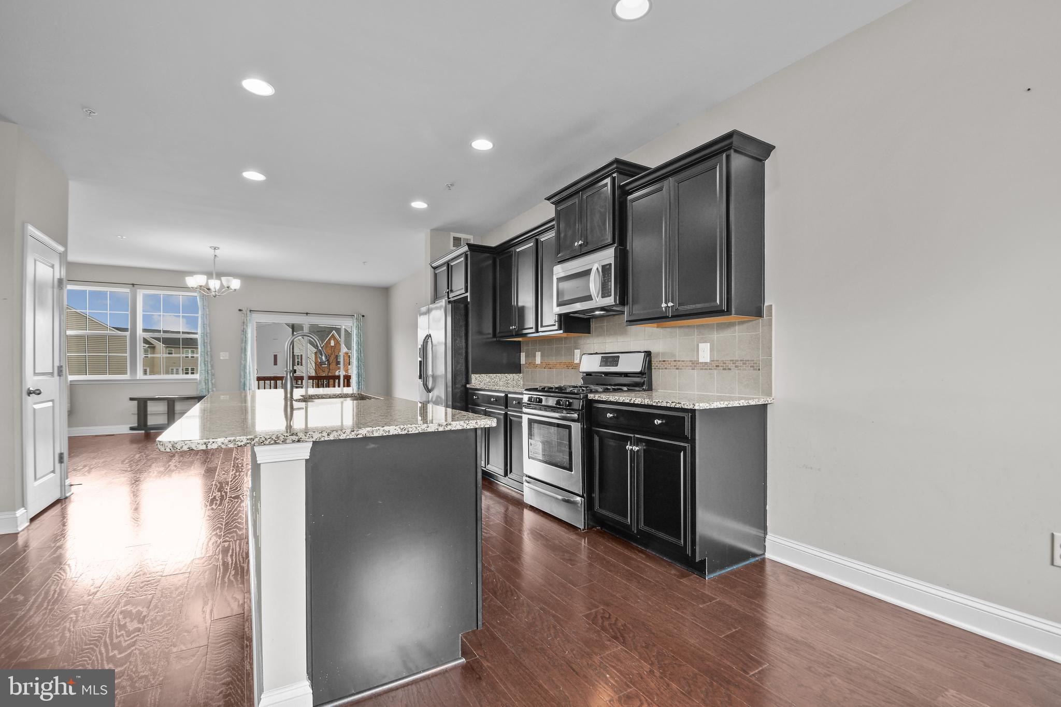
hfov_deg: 100.4
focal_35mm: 15
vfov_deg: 77.3
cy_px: 354
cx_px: 530
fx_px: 442
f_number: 6.3
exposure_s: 1/3
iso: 100
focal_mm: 10
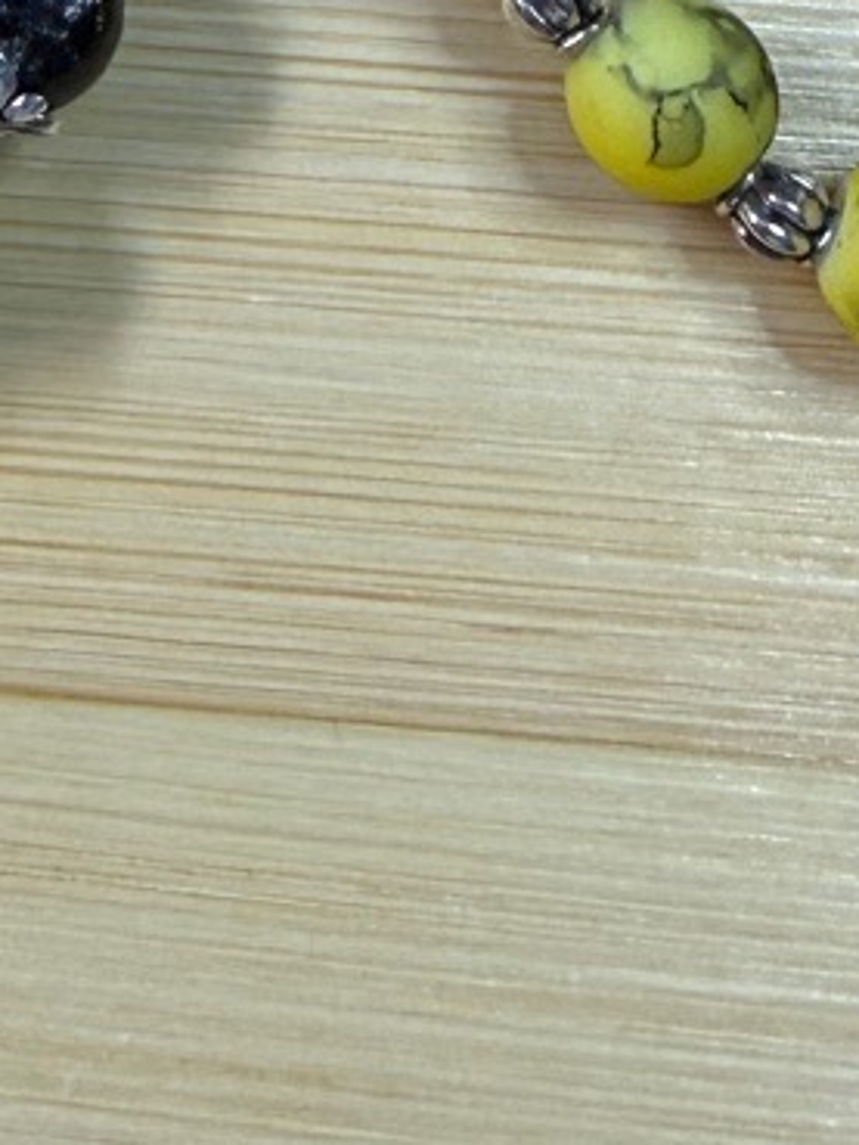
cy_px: -534
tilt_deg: -73.6
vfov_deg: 17.2
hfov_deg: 13.6
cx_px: -347
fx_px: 3439
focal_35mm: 104
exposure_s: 1/100
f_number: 2.2
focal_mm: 2.22
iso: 100
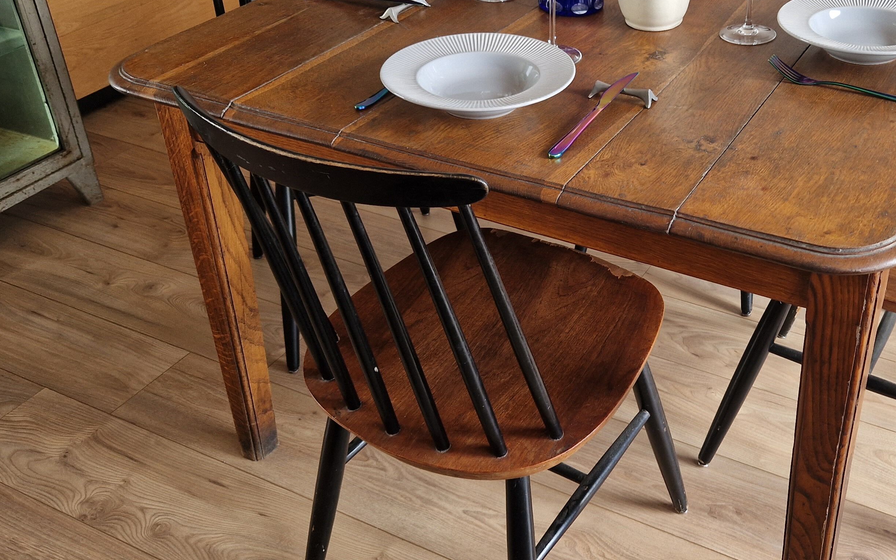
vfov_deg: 31.7
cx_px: 599
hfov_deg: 48.4
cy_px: 188
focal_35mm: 40
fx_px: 977
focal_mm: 5.4
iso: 125
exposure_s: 1/100
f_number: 1.8
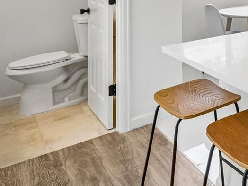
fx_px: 315
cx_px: 352
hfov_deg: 29.9
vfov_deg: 28.6
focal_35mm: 44
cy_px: -36
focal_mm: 10
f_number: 8
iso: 800
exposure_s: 1/80
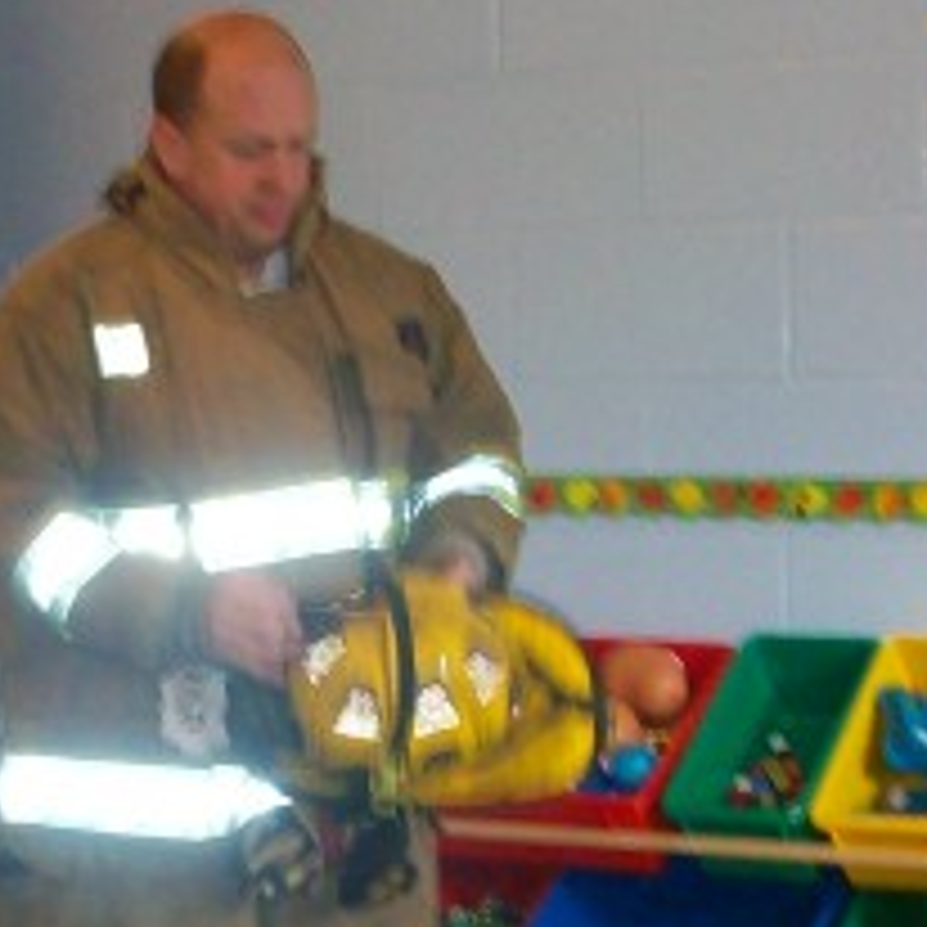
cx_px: 202
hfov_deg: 15.5
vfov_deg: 15.5
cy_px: 648
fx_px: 3393
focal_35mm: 112
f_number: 2.8
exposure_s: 1/60
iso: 160
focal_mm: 5.7
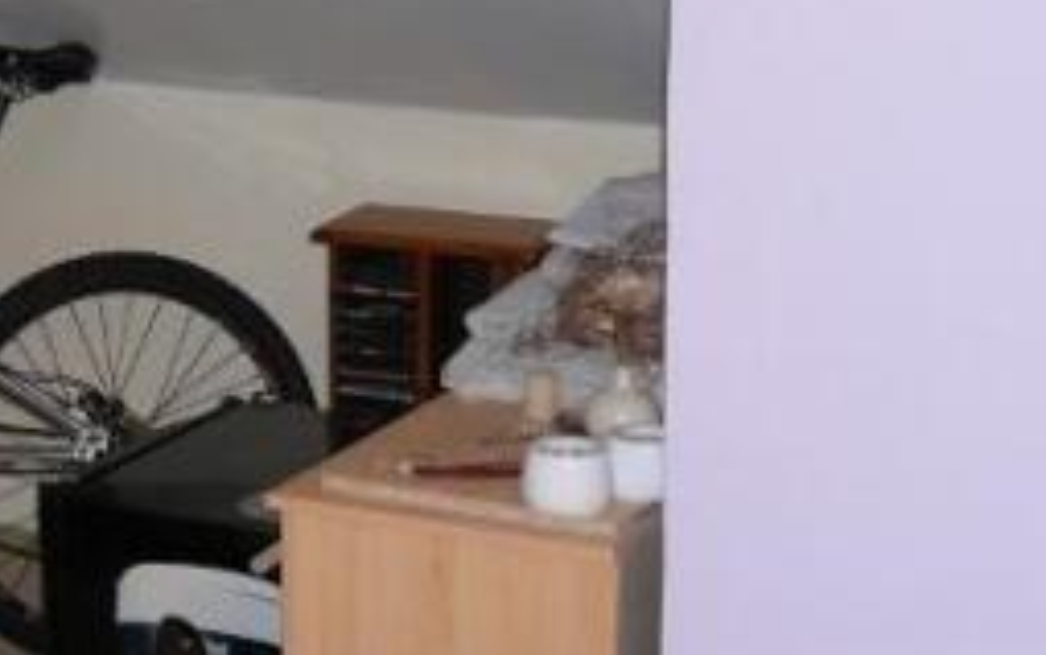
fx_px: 2424
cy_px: 282
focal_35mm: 85
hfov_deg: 23.4
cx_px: 6
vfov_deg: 15.4
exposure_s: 1/30
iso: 100
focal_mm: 7.4
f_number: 2.8
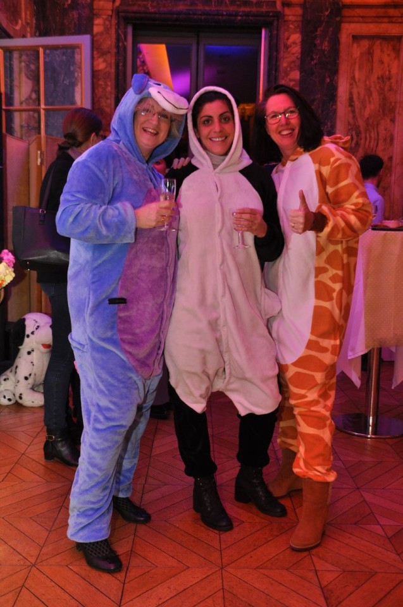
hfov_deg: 34.1
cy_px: 304
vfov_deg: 49.6
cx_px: 202
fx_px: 657
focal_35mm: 39
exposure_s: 1/60
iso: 800
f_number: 4
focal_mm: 26
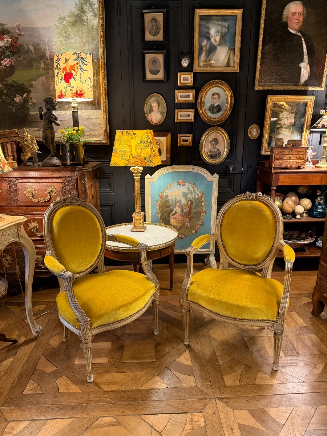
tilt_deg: -14.1
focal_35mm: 24
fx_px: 302
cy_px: 218
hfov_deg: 56.8
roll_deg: +0.6
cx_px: 164
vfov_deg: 71.6
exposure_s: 1/50
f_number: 1.78
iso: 640
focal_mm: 6.76
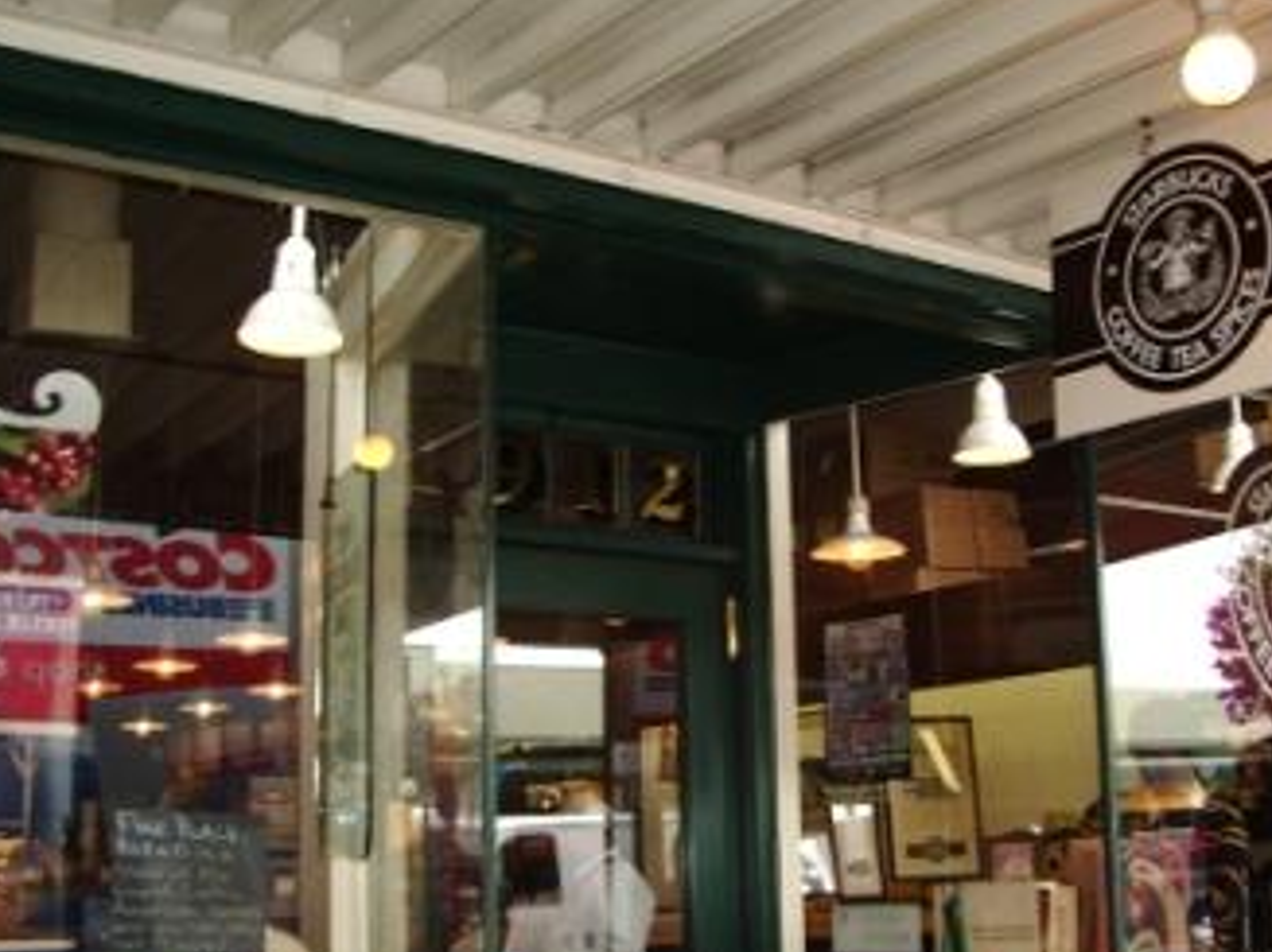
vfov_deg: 30.2
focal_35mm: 48
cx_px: 724
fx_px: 1763
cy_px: 482
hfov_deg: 39.6
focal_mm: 5.8
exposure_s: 1/40
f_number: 2.6
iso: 100
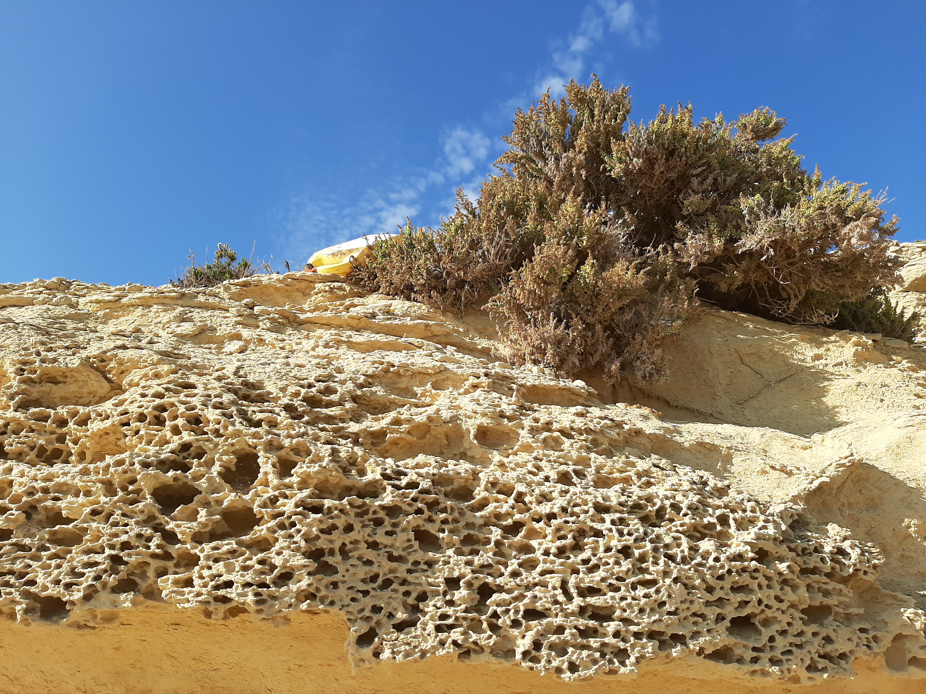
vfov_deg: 53.1
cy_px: 347
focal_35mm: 26
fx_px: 696
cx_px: 463
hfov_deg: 67.3
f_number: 1.7
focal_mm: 3.93
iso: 40
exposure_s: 1/2421
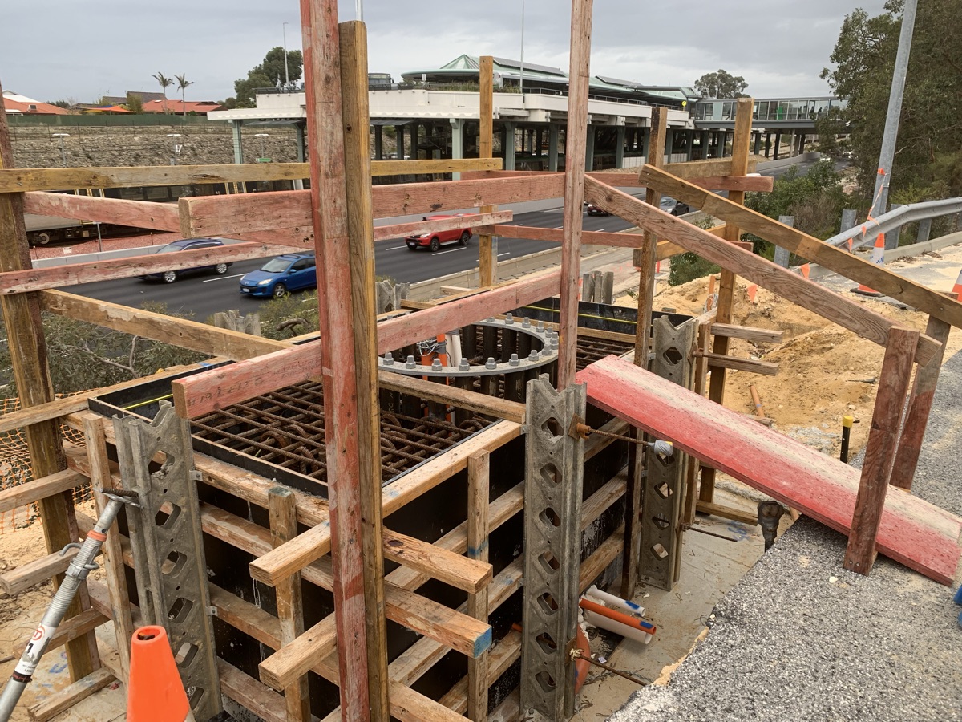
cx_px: 481
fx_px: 723
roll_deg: -0.8
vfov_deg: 53.1
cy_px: 361
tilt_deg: -15.6
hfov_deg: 67.3
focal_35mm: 26
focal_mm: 4.25
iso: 25
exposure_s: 1/311
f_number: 1.8
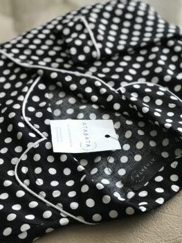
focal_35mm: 65
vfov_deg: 29.8
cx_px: 95
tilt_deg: -46.4
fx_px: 456
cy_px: 124
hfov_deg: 22.6
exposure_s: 1/60
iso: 100
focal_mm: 6.6
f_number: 2.8
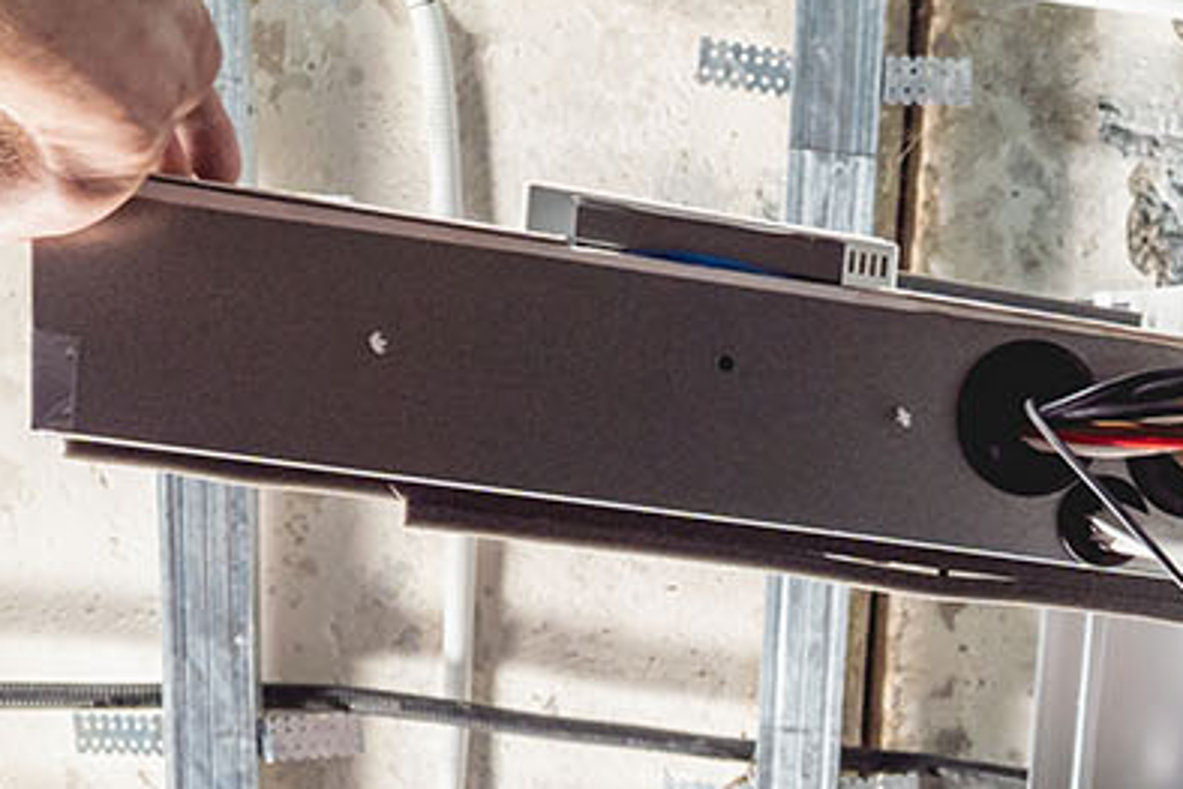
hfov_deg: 29.5
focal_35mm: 64
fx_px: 2104
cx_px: 1159
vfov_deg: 19.6
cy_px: 1017
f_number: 5.6
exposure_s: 1/200
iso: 320
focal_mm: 14
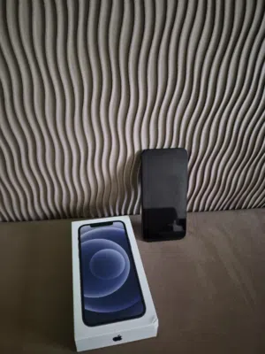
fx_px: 235
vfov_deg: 73.9
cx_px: 132
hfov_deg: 58.9
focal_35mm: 23
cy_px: 177
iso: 1600
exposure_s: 1/25
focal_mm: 5.4
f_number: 1.8
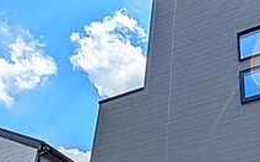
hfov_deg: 44.7
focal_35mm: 42
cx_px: 212
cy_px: 215
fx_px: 297
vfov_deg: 25.8
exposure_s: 1/2833
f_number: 2.2
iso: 50
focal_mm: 1.83
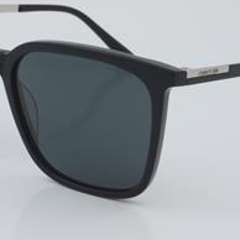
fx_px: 1028
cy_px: 99
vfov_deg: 13.3
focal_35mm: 131
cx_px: 119
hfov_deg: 13.3
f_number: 32
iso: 100
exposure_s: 1/3
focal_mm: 50
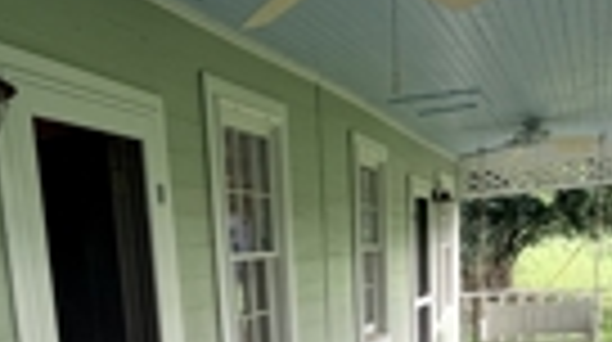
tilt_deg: -9.7
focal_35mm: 45
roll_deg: +4.4
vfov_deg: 24.1
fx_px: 729
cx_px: 225
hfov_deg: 45.1
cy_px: 405
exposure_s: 1/121
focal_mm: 2.22
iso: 125
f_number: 2.2
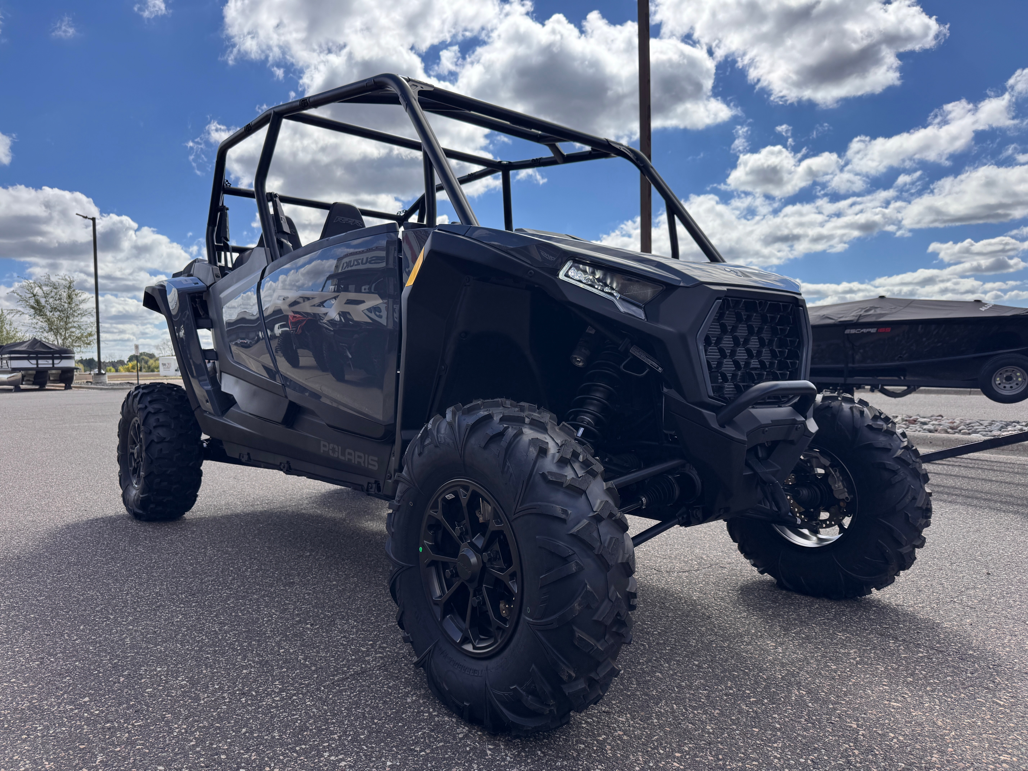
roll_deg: +0.5
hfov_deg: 71.6
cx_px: 514
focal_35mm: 24
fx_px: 713
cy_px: 386
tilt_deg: -1.9
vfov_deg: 56.8
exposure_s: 1/5348
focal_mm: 6.76
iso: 80
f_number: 1.78
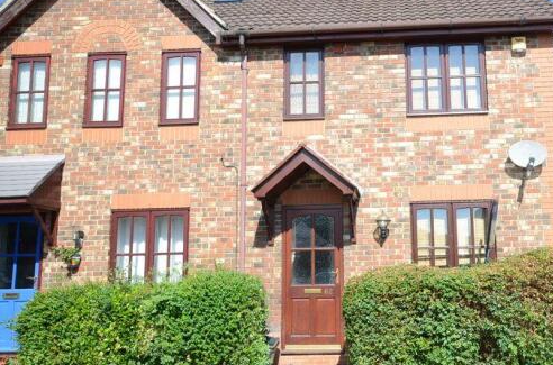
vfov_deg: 36.7
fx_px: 551
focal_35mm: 36
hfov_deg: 52.3
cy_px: 177
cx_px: 368
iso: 250
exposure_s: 1/250
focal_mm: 18
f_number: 8
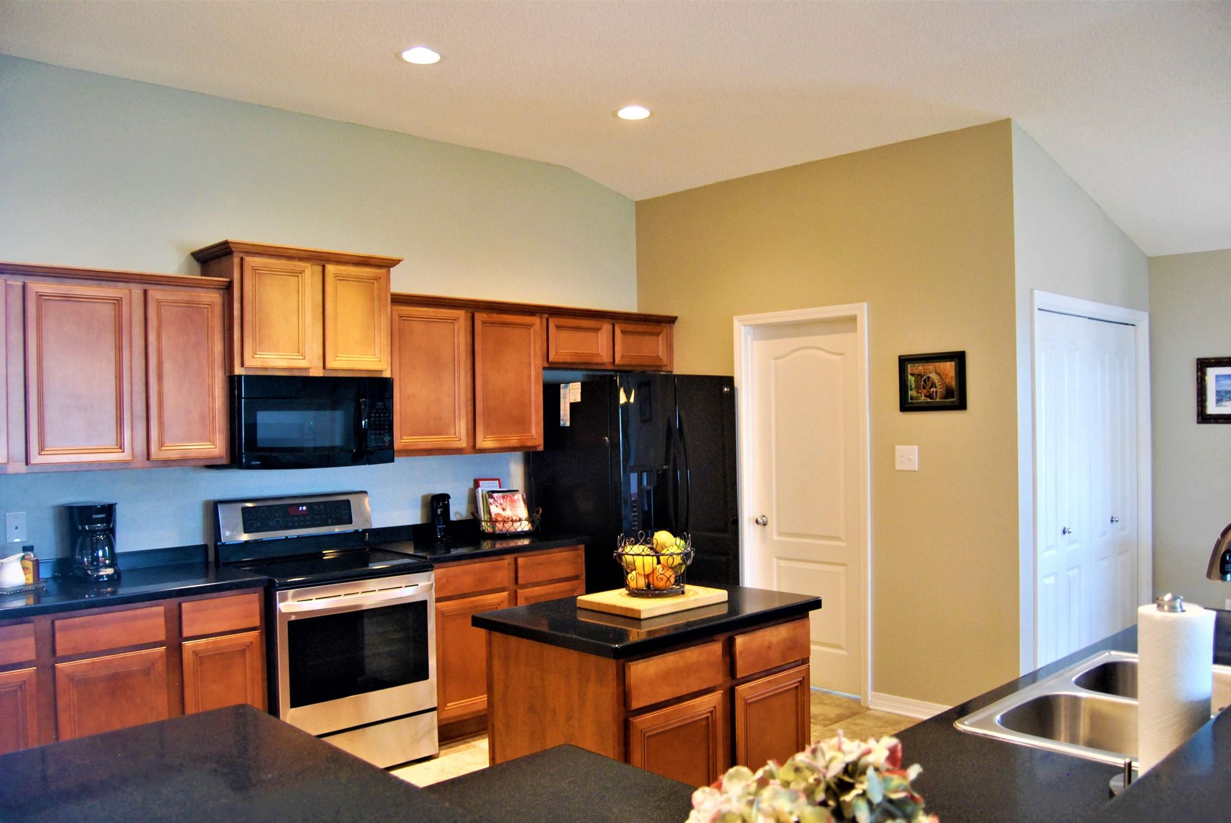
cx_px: 618
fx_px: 958
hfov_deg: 65.4
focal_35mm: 28
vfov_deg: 46.5
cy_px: 425
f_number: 3.5
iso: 900
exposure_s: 1/30
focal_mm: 18
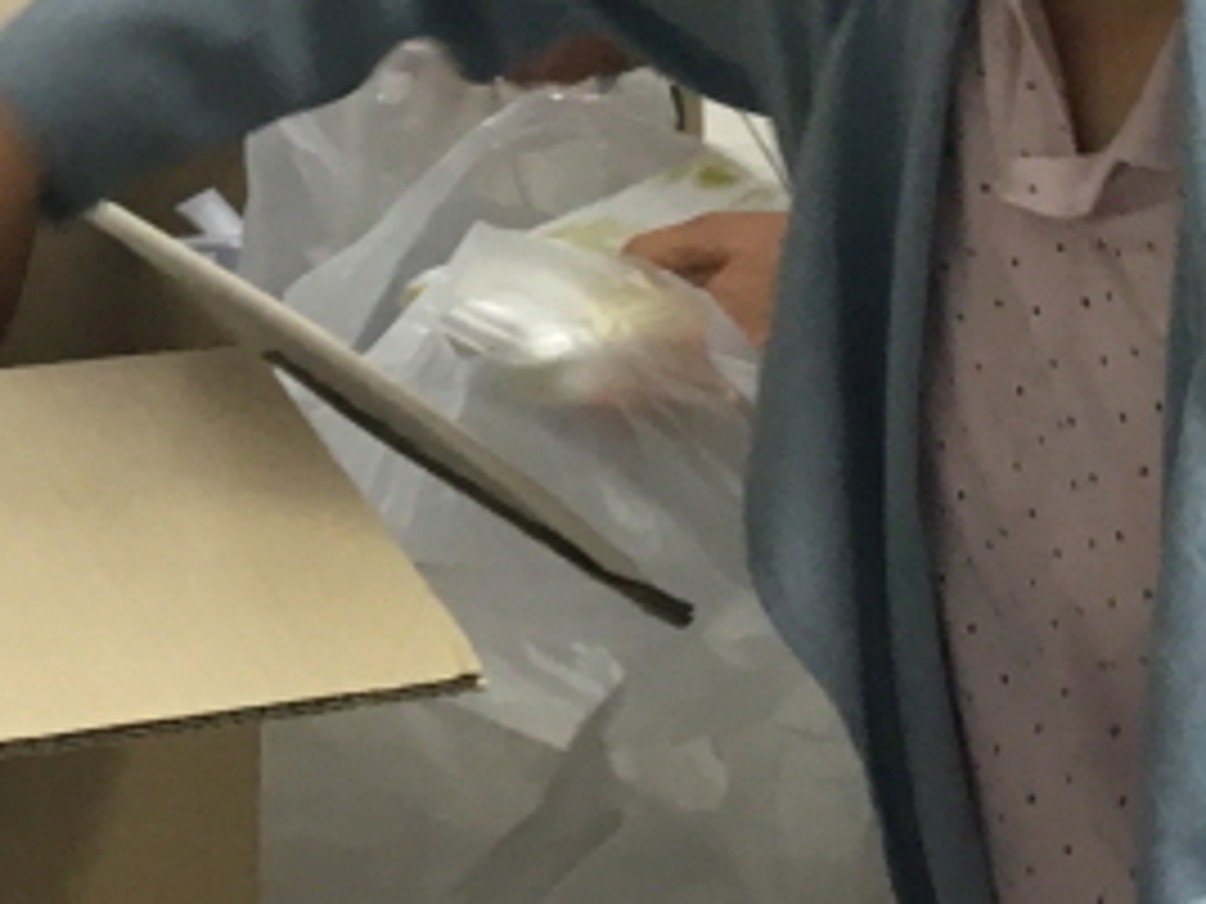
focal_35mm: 131
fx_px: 4564
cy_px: -205
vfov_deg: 11.1
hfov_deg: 14.7
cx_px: -63
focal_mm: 4.15
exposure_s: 1/30
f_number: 2.2
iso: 64
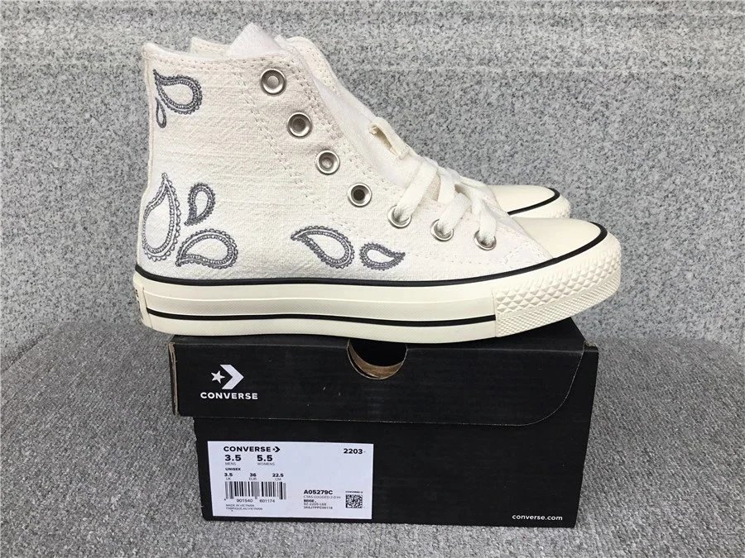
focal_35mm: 31
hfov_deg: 58.4
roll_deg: -0.4
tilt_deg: -18.4
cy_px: 279
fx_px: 667
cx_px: 372
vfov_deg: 45.4
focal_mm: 3.3
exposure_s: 1/156
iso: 25
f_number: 2.4
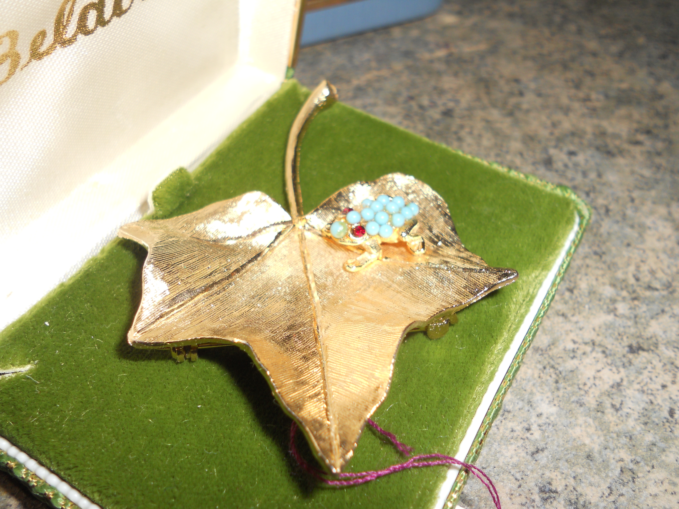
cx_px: 340
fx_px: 628
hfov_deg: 56.8
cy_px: 254
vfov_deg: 44.2
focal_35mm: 32
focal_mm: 5.8
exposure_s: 1/25
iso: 80
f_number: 8.8
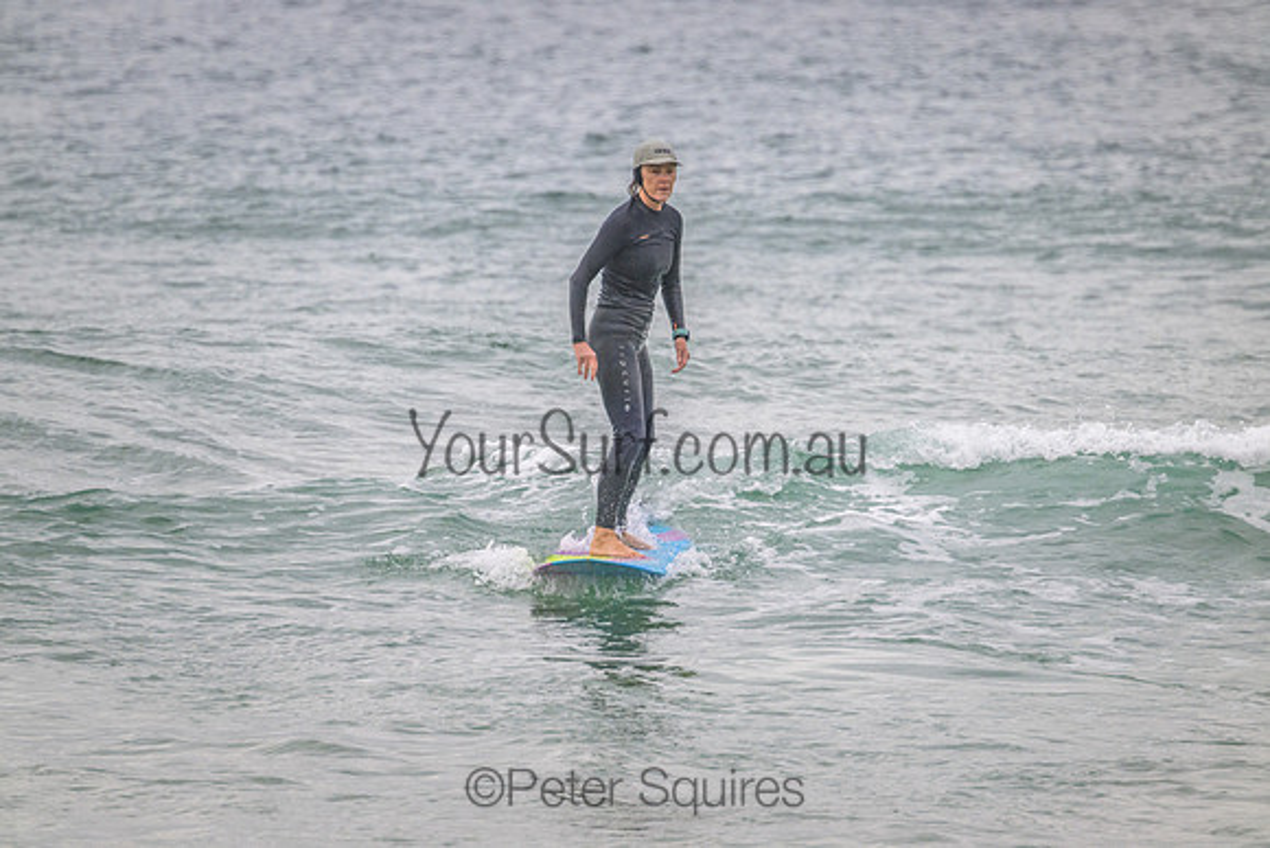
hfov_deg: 2.6
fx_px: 28228
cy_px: 424
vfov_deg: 1.7
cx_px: 635
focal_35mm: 800
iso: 1800
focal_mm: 800
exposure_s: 1/2000
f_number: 11
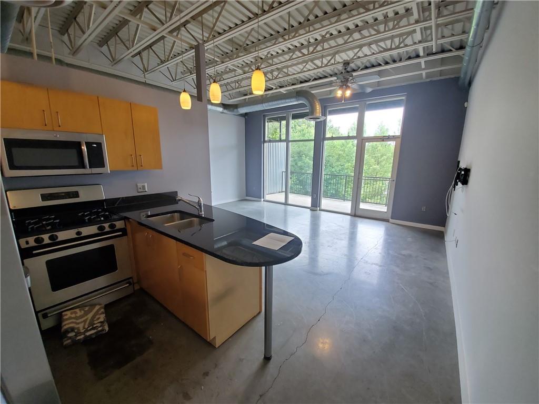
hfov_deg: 106.2
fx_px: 202
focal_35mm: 13
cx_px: 270
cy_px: 202
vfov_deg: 89.9
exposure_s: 1/59
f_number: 2.2
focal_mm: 1.8
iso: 125
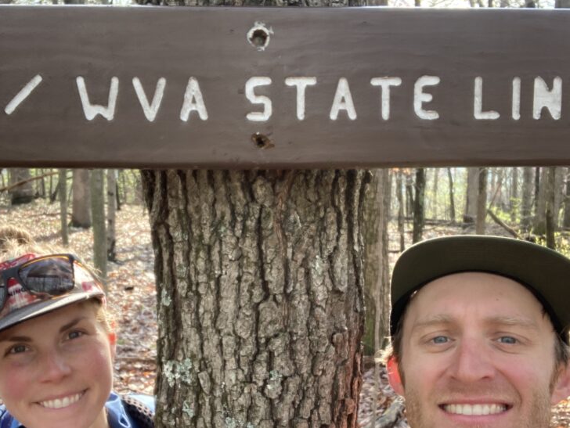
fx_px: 741
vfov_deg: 32.0
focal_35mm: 45
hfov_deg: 42.0
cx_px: 269
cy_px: 283
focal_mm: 2.87
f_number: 2.2
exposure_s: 1/121
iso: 32
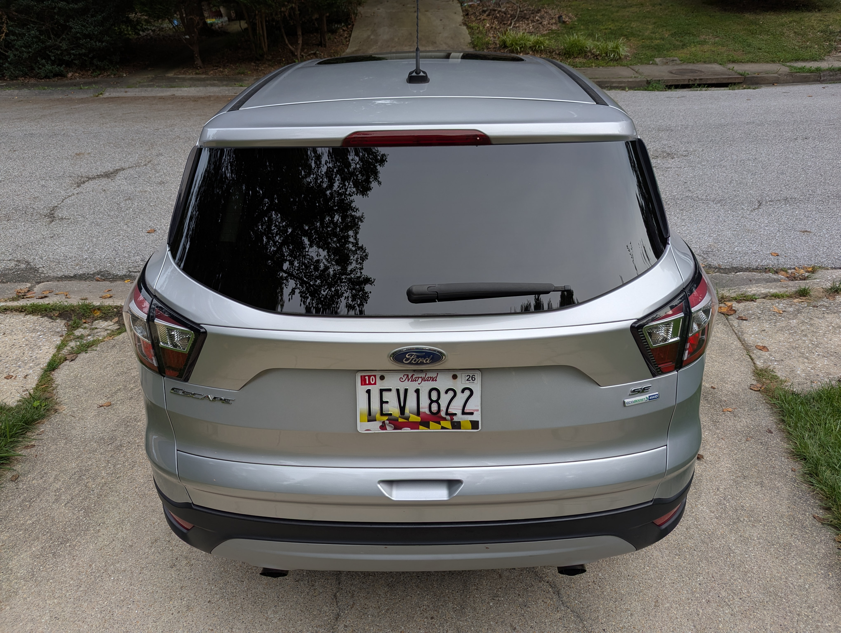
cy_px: 316
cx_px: 420
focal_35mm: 24
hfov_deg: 71.5
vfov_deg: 56.9
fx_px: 584
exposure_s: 1/146
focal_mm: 6.81
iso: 43
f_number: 1.85
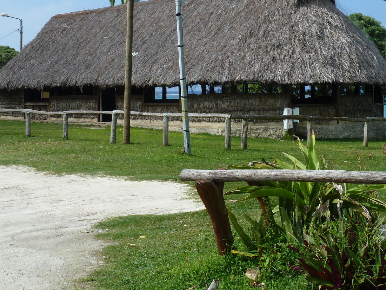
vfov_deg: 22.8
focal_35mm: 64
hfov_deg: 30.2
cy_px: 98
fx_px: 714
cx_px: 221
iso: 80
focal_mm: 7.3
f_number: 5
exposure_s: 1/400
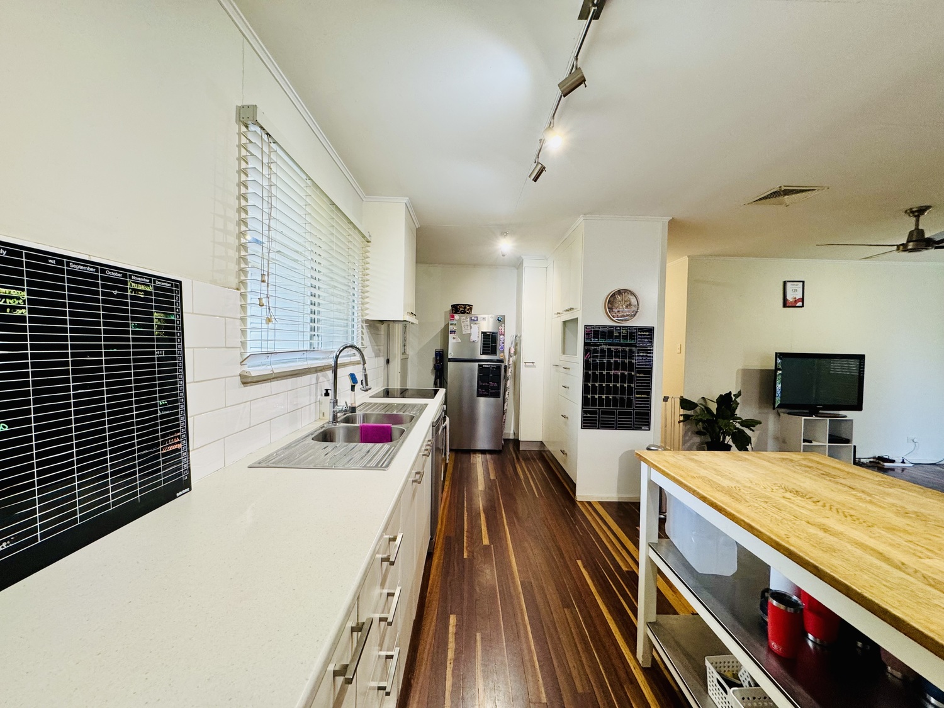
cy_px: 354
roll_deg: -1.5
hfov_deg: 102.1
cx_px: 472
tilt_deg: -0.8
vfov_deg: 85.7
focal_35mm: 14
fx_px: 382
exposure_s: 1/100
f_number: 2.2
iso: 160
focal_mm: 2.22
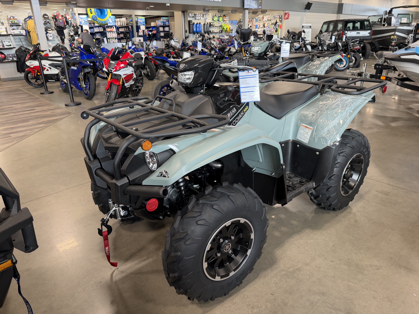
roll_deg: -1.5
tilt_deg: -23.2
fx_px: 291
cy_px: 157
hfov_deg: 71.6
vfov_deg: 56.8
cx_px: 210
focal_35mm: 24
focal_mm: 6.76
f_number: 1.78
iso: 125
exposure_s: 1/60
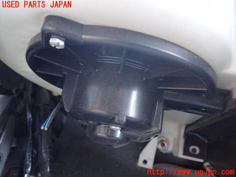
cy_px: 88
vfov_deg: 46.8
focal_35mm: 30
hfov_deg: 60.0
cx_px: 118
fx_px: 205
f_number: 2.3
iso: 800
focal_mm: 5.4
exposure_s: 1/15
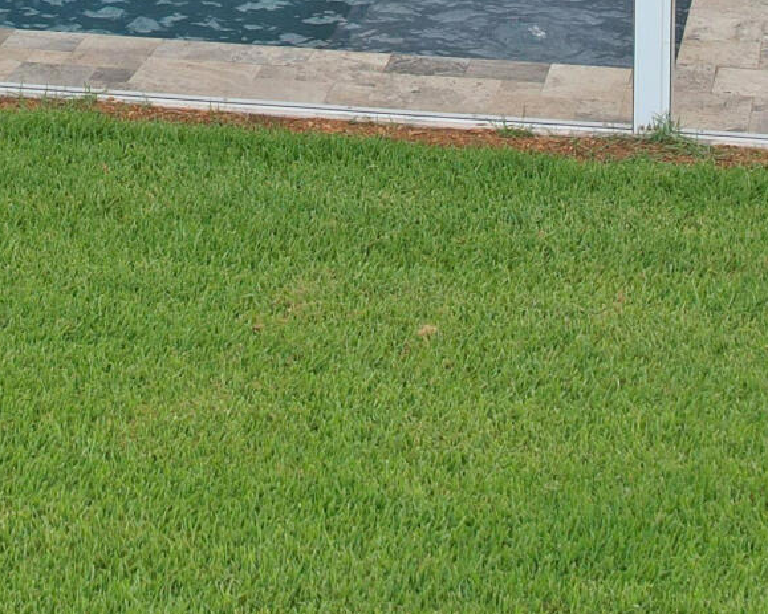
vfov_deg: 13.2
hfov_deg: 17.9
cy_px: -428
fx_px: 2432
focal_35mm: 107
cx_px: 225
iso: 100
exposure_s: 1/50
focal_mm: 8.4
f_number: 2.8
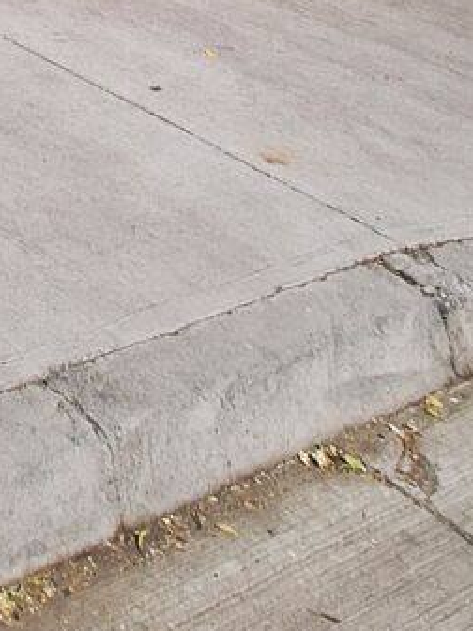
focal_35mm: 58
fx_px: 1057
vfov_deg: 19.9
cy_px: -592
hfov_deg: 16.9
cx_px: -525
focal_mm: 1.74
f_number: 2.2
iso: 40
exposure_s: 1/2062
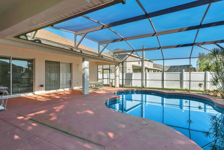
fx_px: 106
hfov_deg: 93.1
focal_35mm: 17
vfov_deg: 70.5
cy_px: 77
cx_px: 119
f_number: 8
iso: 100
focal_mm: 16
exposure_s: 1/80
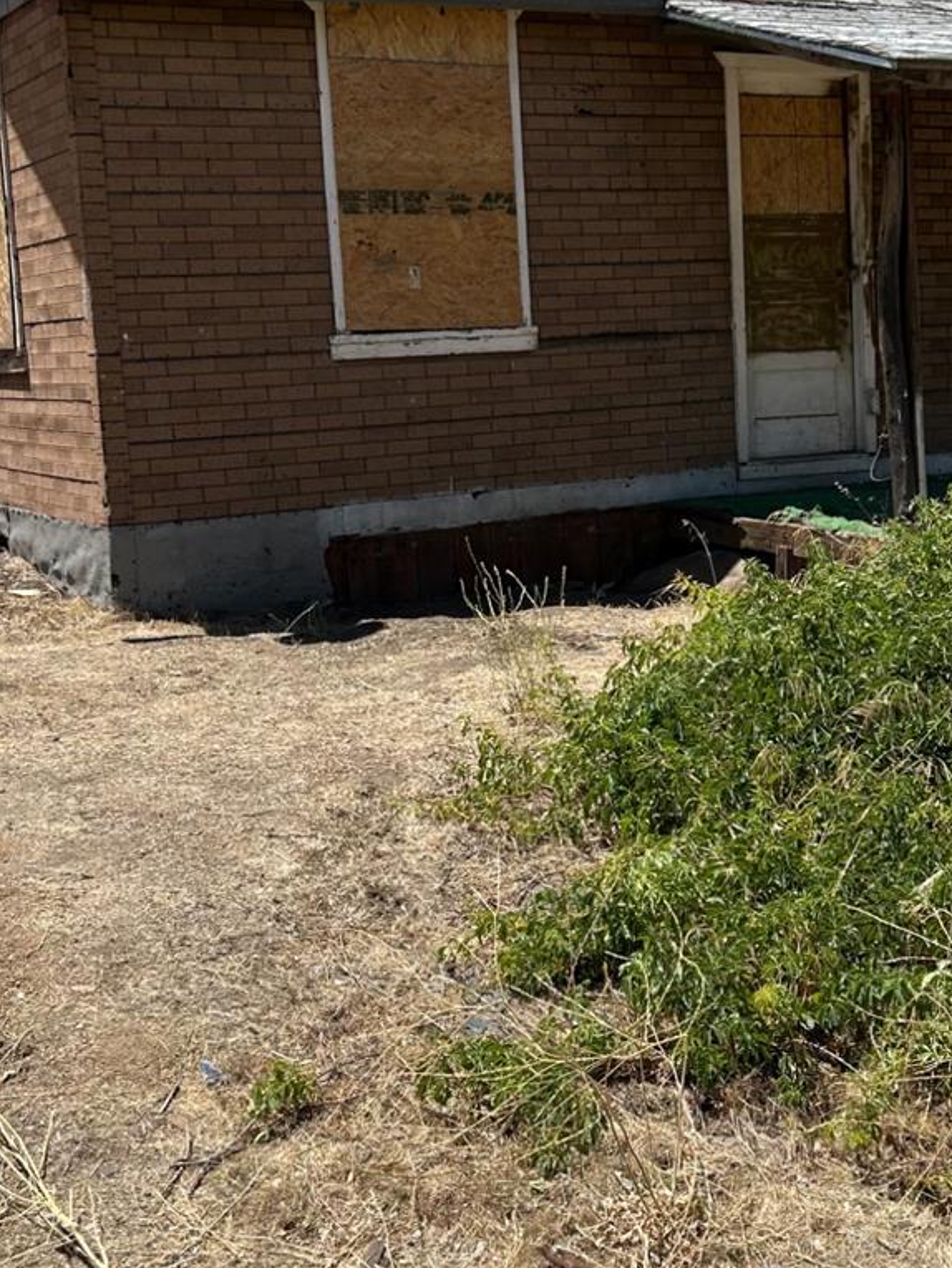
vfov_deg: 37.5
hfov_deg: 28.4
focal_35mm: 51
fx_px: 1870
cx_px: 638
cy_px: 592
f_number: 1.5
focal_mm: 5.7
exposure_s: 1/3831
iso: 50
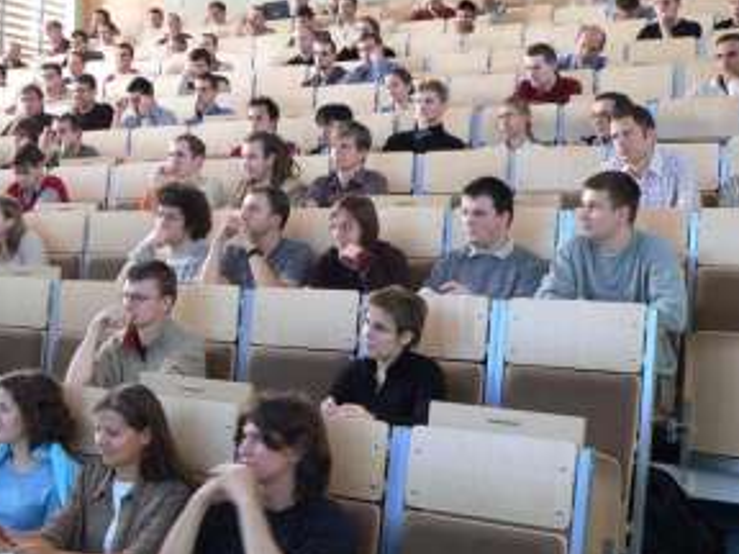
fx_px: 1067
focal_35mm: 50
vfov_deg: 29.1
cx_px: 267
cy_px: 295
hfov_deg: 37.9
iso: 400
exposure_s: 1/6
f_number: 2.8
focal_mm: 6
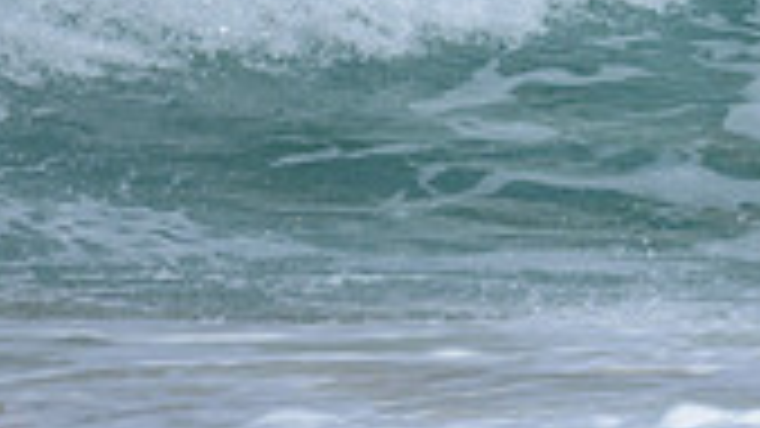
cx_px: 1239
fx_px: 79568
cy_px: -264
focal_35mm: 3949
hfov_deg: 0.5
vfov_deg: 0.3
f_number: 6.3
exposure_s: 1/2500
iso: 250
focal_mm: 800
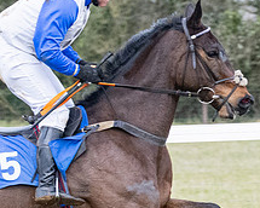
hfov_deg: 3.4
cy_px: 306
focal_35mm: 575
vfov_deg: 2.7
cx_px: -69
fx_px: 4425
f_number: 4
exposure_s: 1/1000
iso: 1600
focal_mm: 95
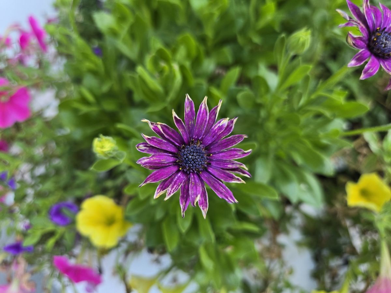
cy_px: 146
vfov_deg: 58.9
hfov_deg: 73.9
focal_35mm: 23
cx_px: 196
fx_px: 260
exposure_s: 1/508
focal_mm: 5.4
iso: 80
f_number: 1.8
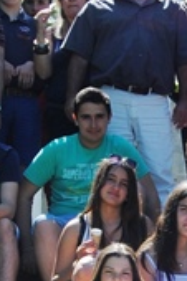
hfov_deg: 6.6
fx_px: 1624
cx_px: 216
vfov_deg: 9.9
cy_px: 215
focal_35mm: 208
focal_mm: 23
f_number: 6.3
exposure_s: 1/160
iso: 100
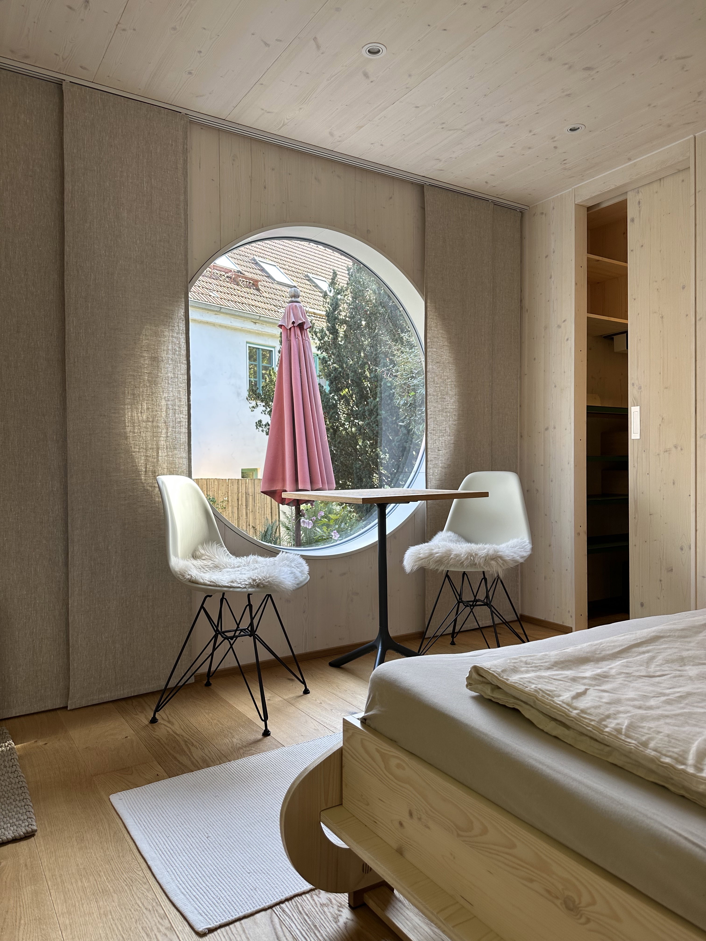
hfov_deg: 56.8
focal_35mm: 24
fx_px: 653
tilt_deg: -0.4
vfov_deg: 71.6
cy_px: 470
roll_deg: +0.1
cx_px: 353
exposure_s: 1/122
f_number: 1.78
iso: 100
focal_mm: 6.86
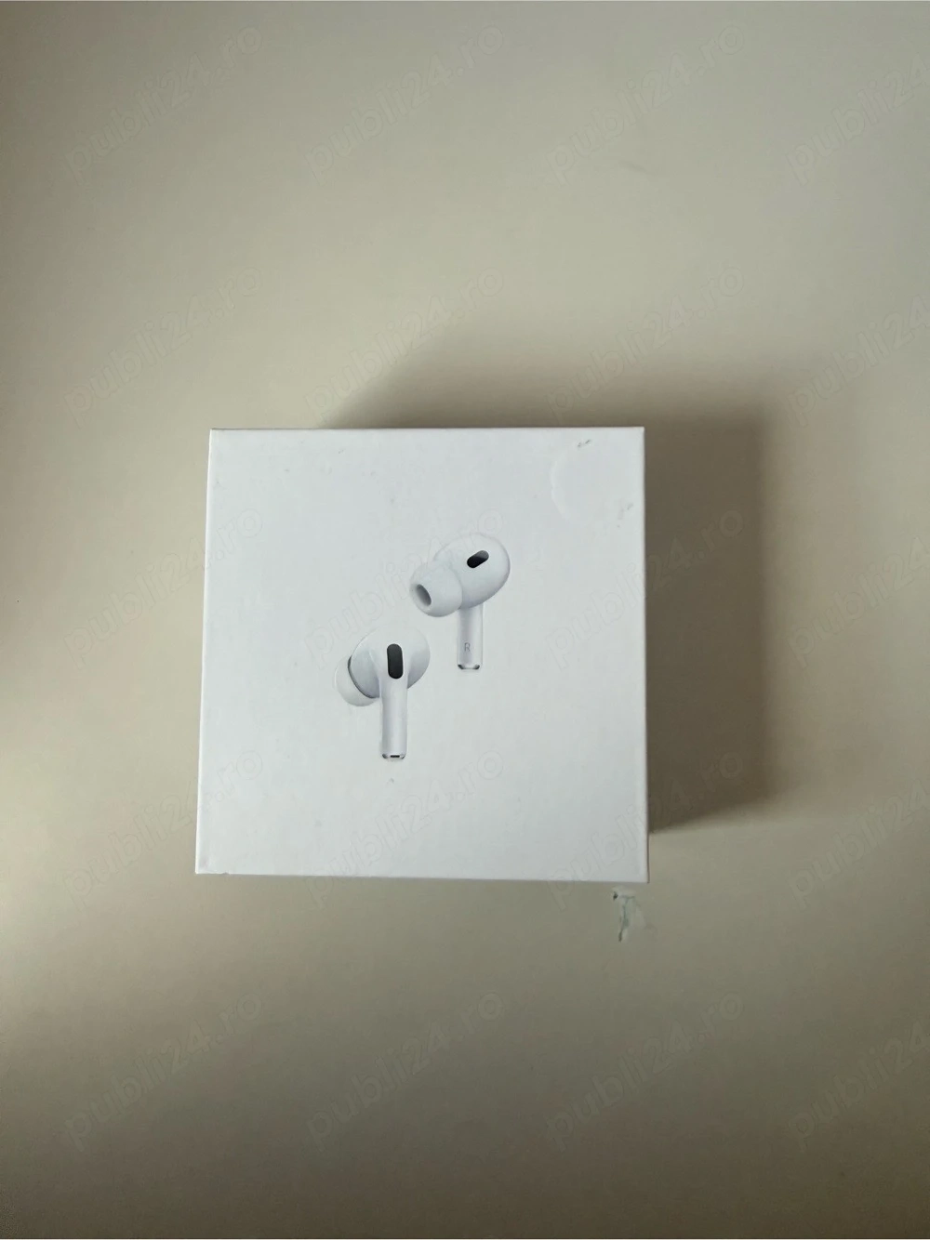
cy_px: 620
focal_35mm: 24
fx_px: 860
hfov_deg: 56.8
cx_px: 465
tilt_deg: -83.5
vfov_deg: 71.6
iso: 160
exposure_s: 1/120
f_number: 2.2
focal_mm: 2.22
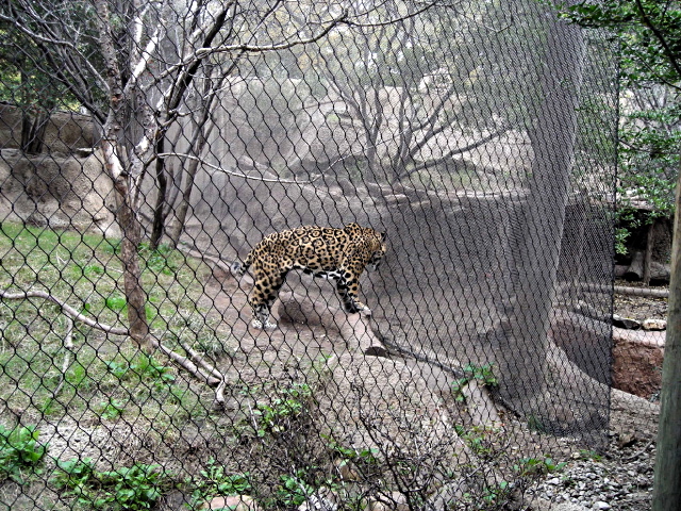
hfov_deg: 49.0
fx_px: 748
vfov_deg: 37.7
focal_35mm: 38
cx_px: 340
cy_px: 256
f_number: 3.2
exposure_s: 1/30
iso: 126
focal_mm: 6.3
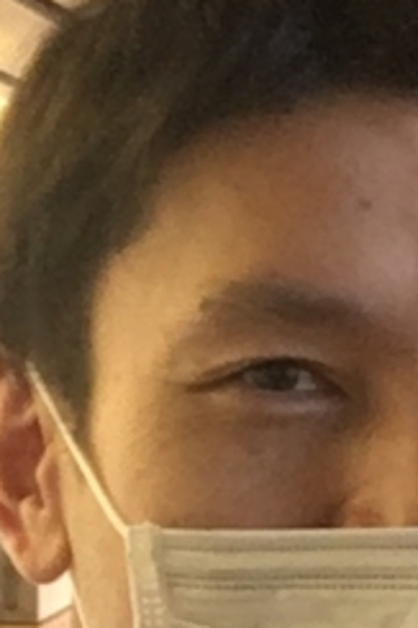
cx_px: -64
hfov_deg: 10.0
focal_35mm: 135
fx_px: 2354
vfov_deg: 15.1
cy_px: 515
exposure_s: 1/30
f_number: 2.4
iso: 200
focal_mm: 2.15
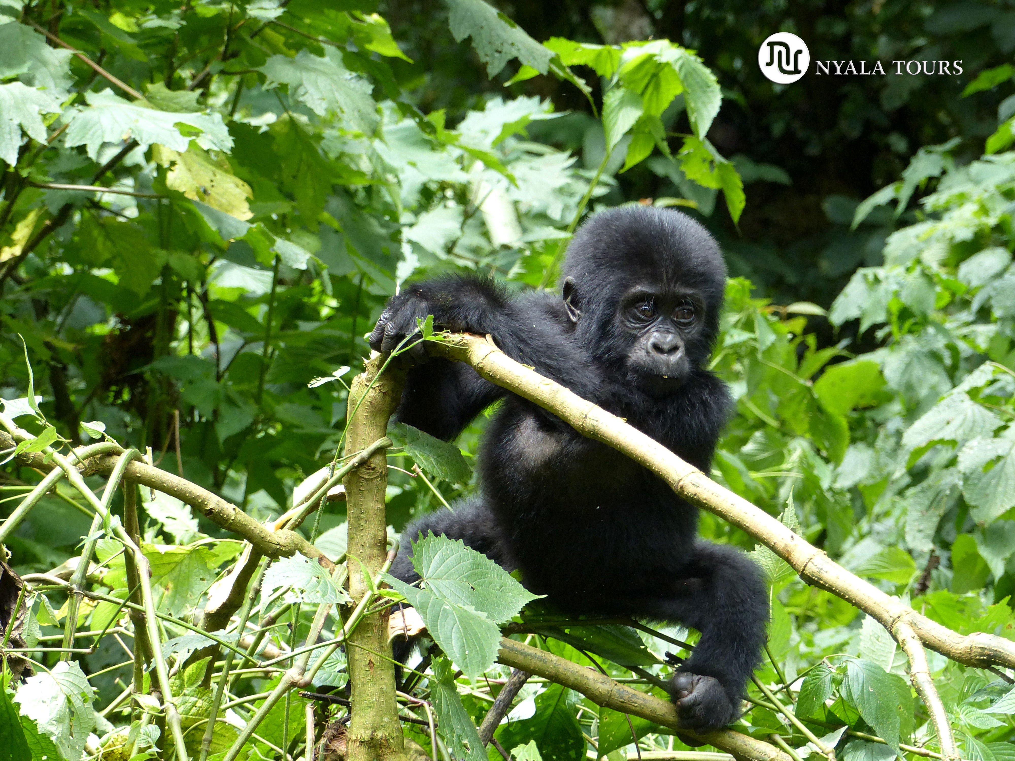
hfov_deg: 9.8
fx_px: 5923
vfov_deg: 7.4
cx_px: 508
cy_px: 380
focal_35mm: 202
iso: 250
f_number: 3.2
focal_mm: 33
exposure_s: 1/320
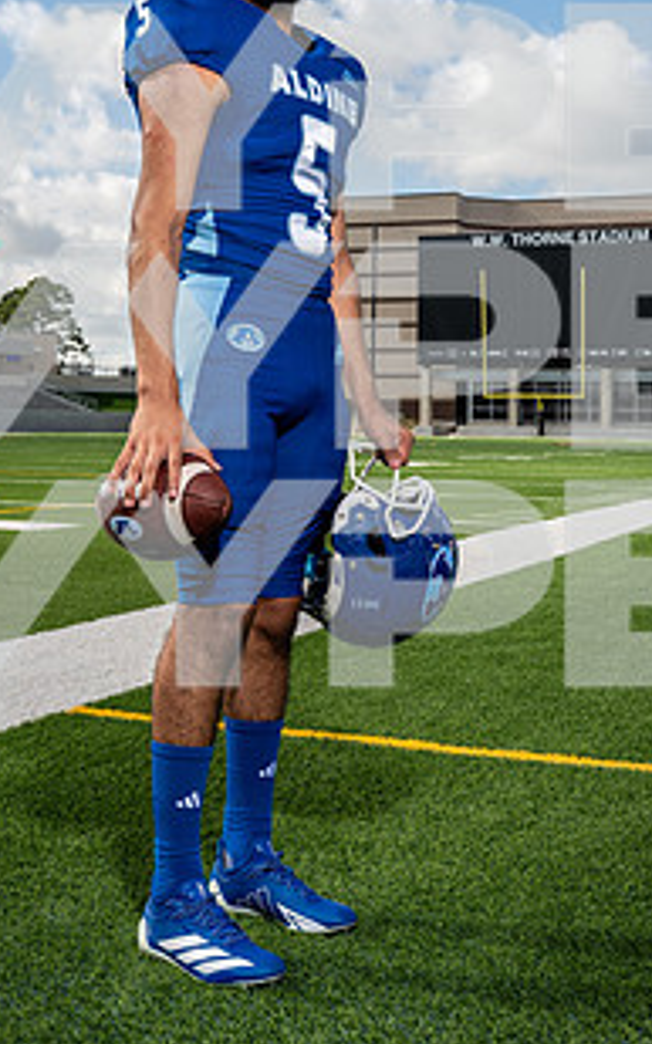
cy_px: 348
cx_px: 297
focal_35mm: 55
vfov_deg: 36.5
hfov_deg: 23.5
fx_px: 1564
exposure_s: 1/250
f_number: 8
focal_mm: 37
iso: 125
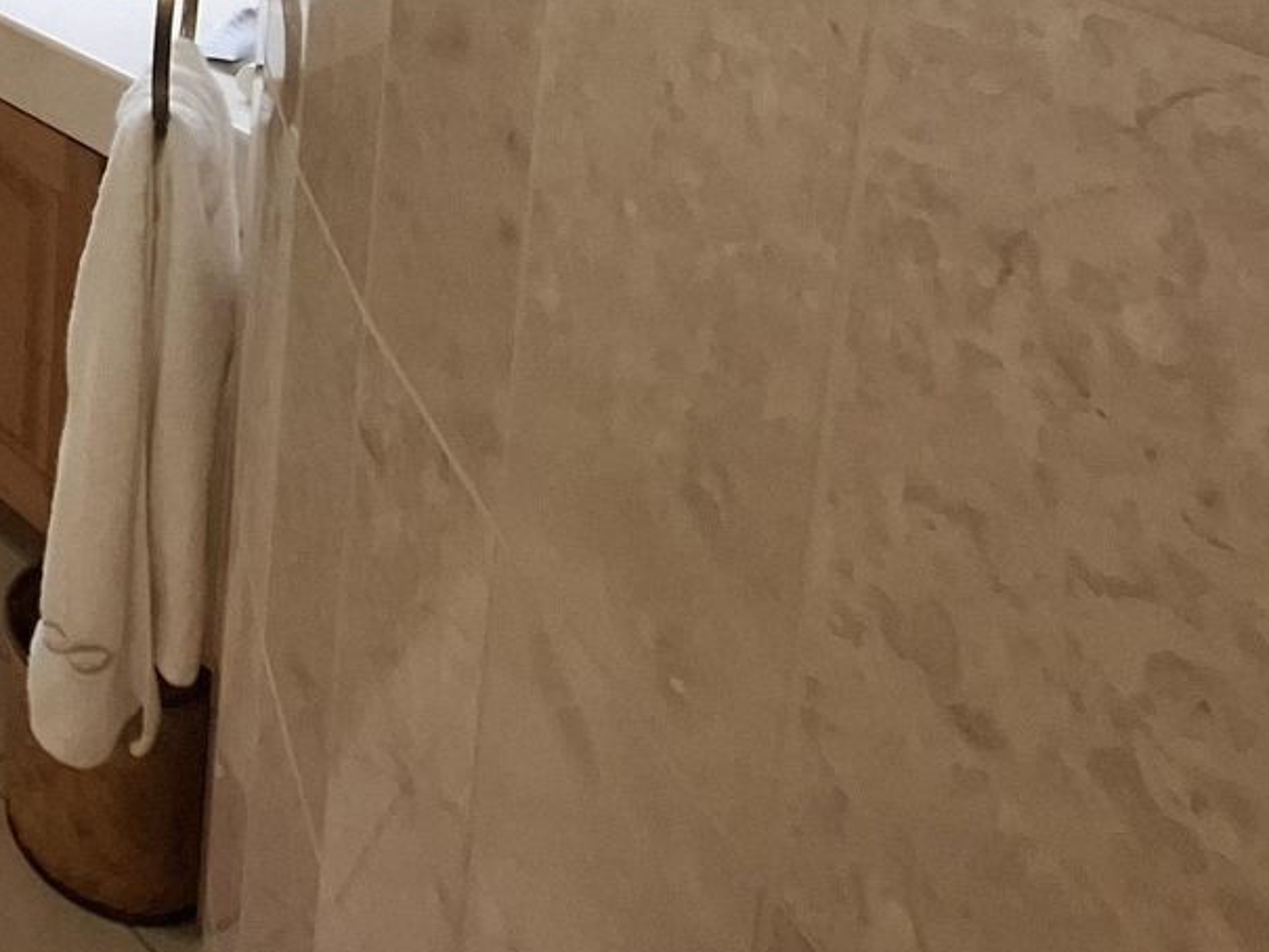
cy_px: -392
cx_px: -575
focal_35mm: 44
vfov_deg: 26.1
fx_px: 1613
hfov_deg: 29.2
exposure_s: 1/24
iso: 160
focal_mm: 1.74
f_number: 2.2
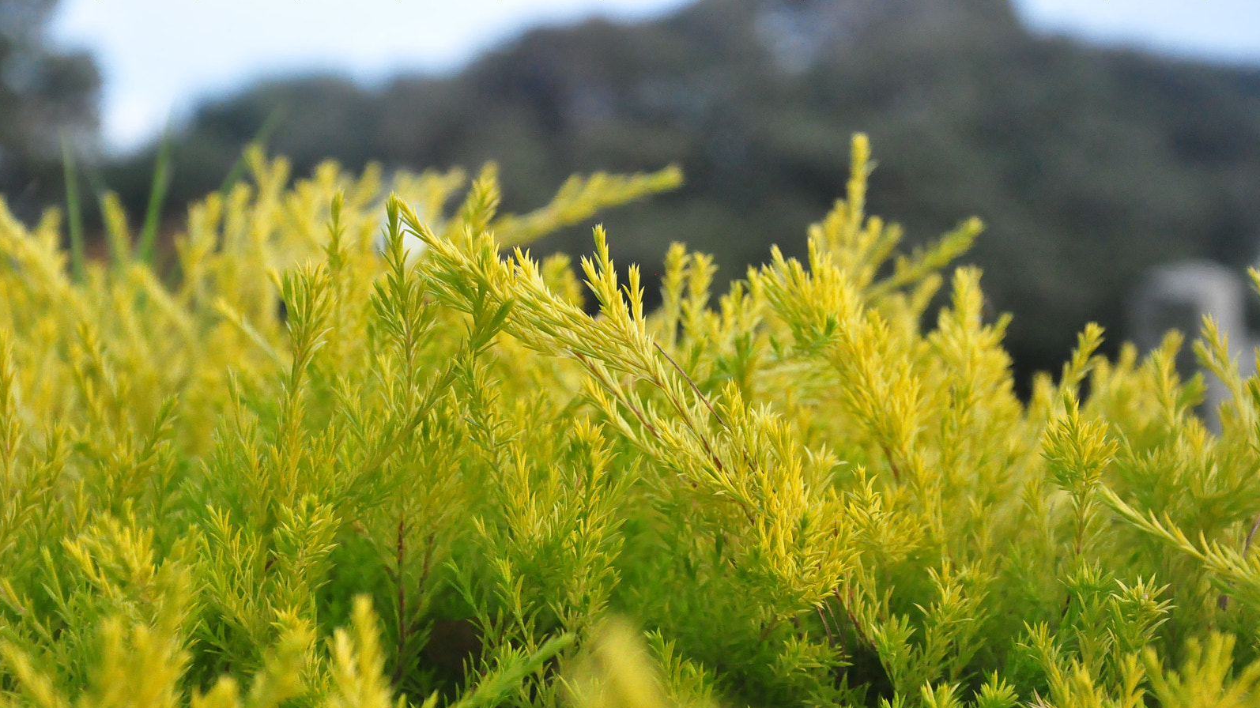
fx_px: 3474
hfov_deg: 20.6
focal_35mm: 104
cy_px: 418
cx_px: 629
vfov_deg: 11.6
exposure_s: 1/1000
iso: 3200
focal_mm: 66
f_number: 8
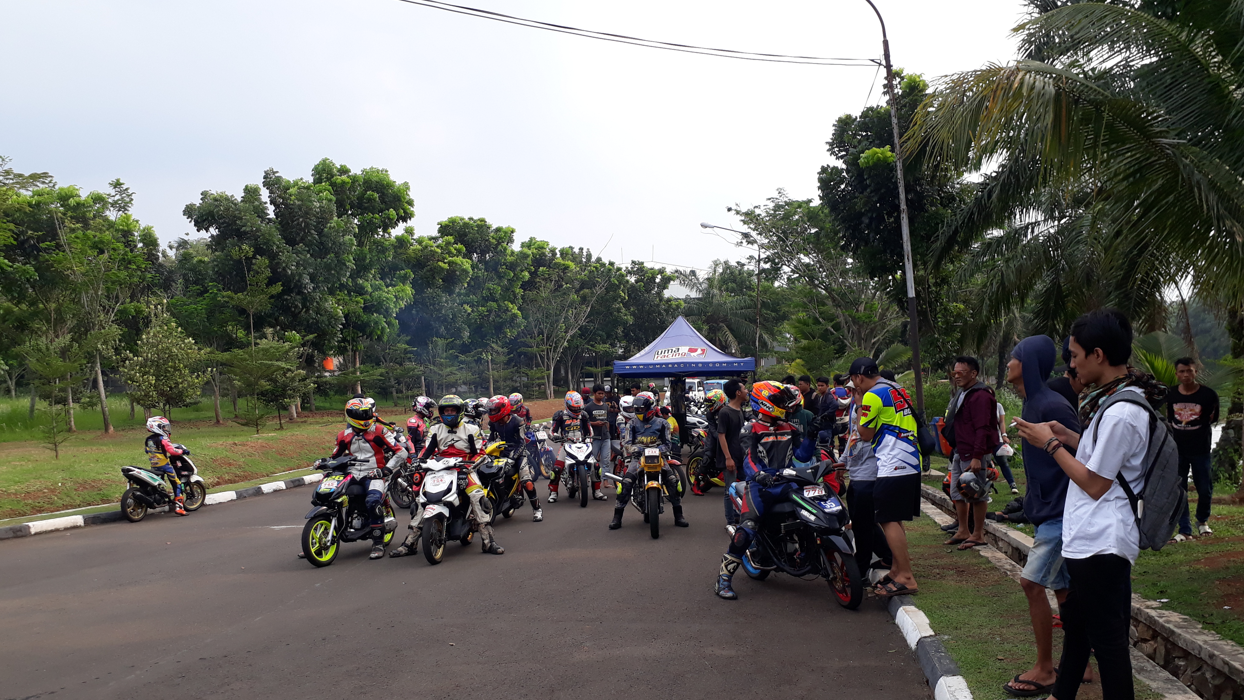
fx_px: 990
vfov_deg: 38.7
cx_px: 626
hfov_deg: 64.3
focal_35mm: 30
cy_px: 437
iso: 40
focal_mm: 3.6
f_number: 1.9
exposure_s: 1/608
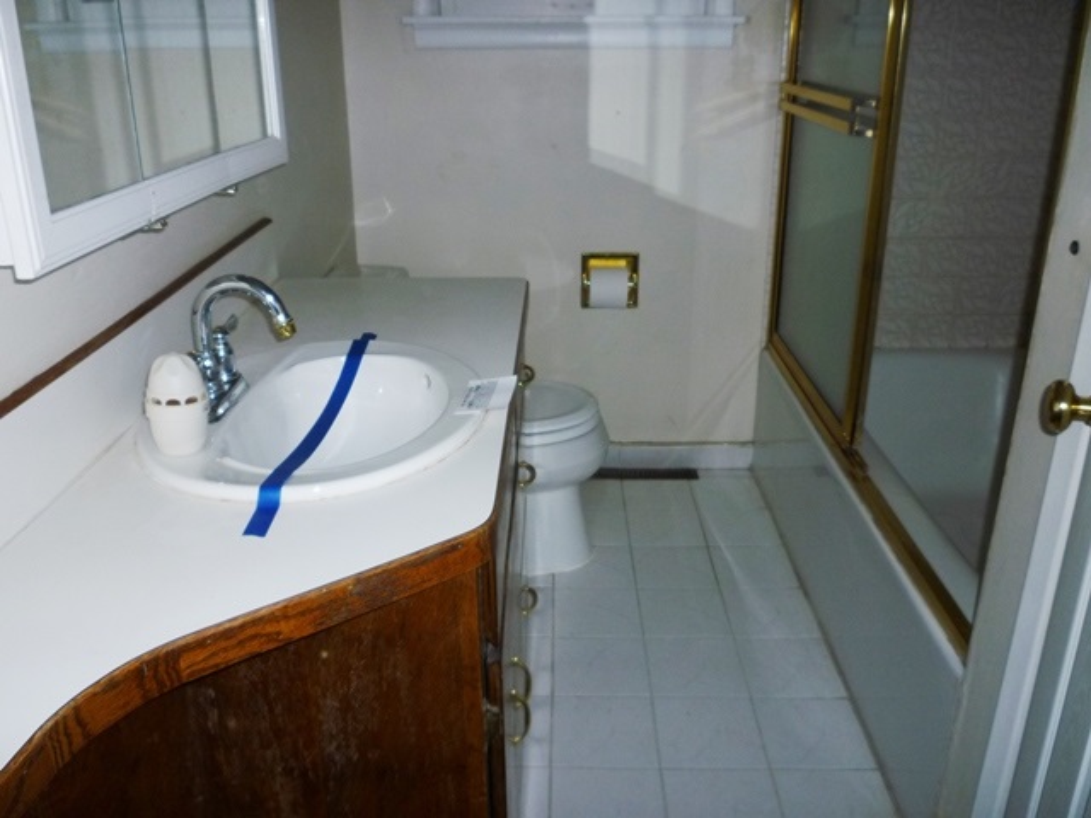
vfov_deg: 48.2
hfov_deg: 61.7
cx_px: 546
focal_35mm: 29
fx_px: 914
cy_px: 409
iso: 100
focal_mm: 5.2
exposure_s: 1/60
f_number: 3.3
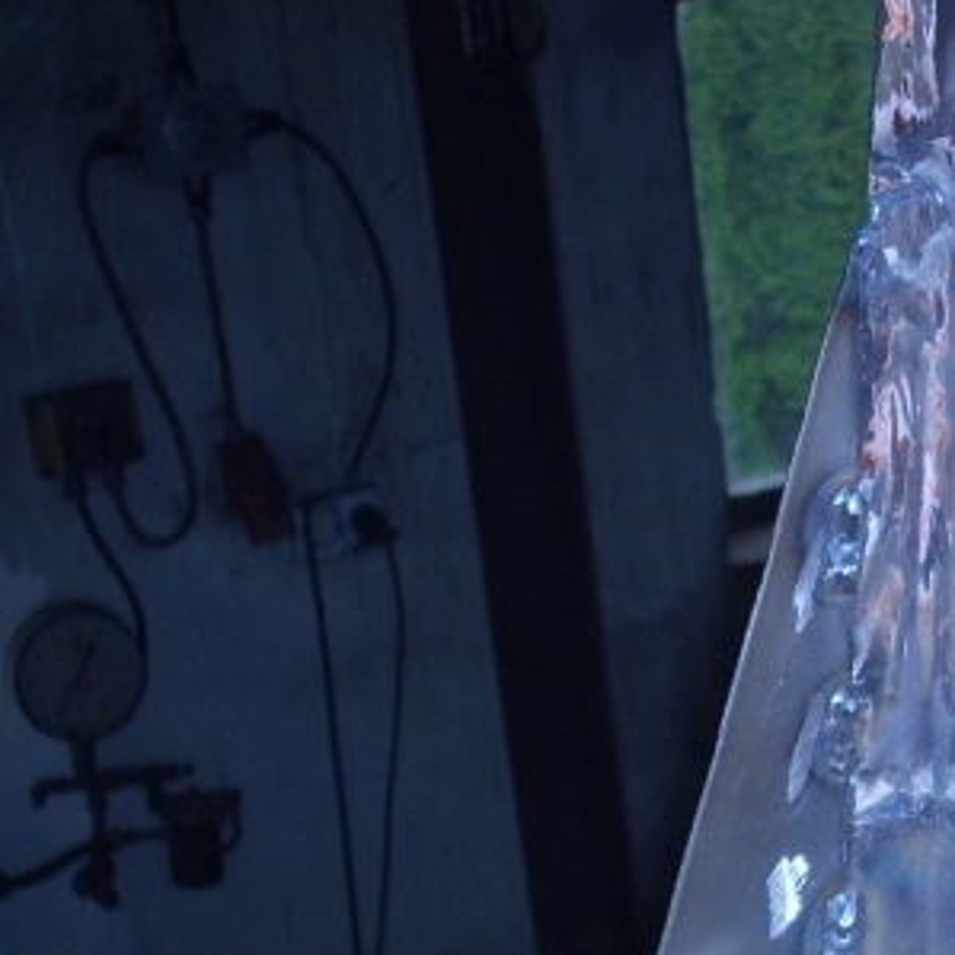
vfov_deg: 21.0
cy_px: 717
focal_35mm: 82
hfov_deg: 20.9
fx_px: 2559
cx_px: 763
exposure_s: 1/60
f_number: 2.8
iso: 64
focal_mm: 6.2
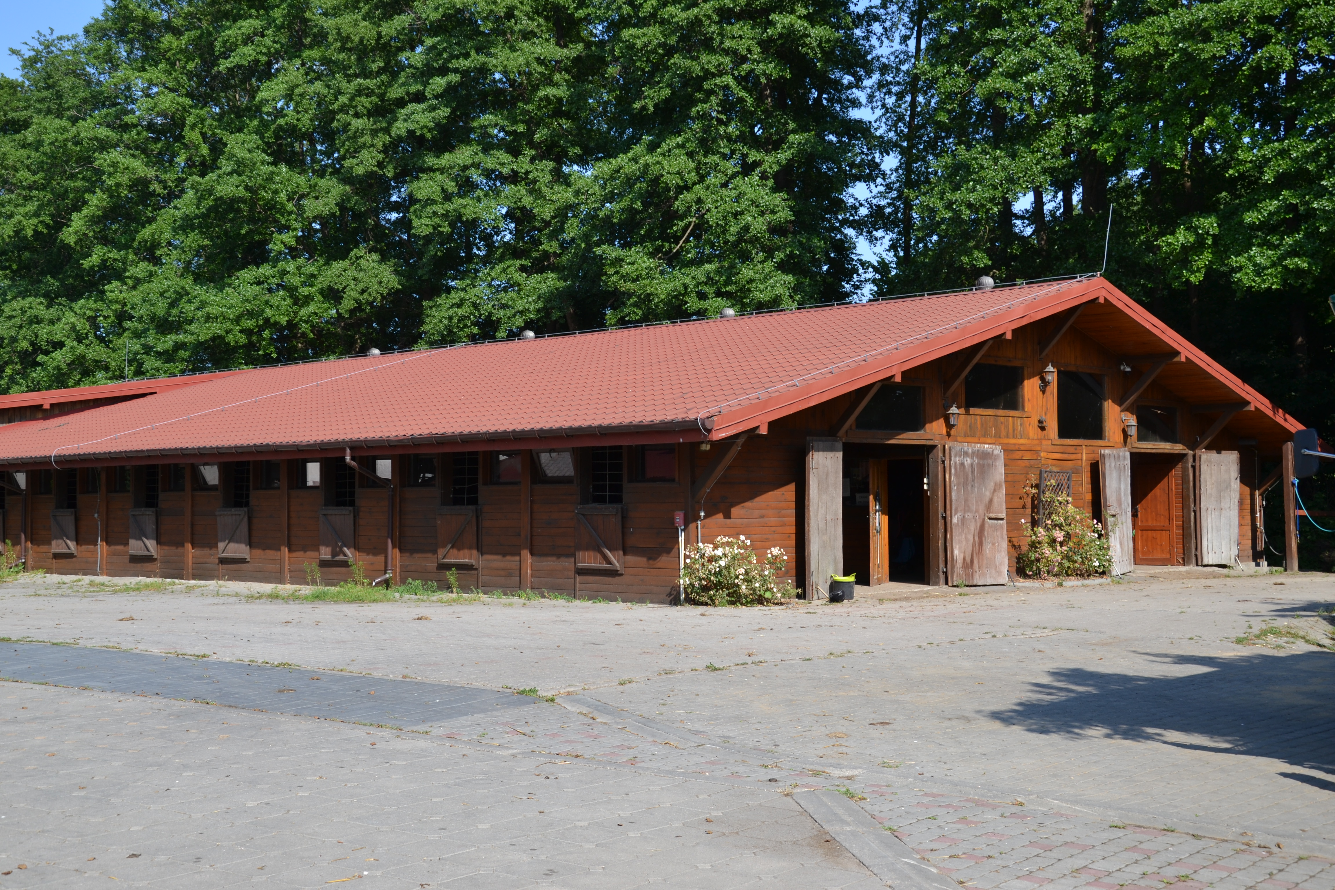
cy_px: 445
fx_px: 1557
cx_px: 668
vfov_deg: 31.9
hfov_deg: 46.4
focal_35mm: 42
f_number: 7.1
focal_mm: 28
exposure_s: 1/200
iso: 100
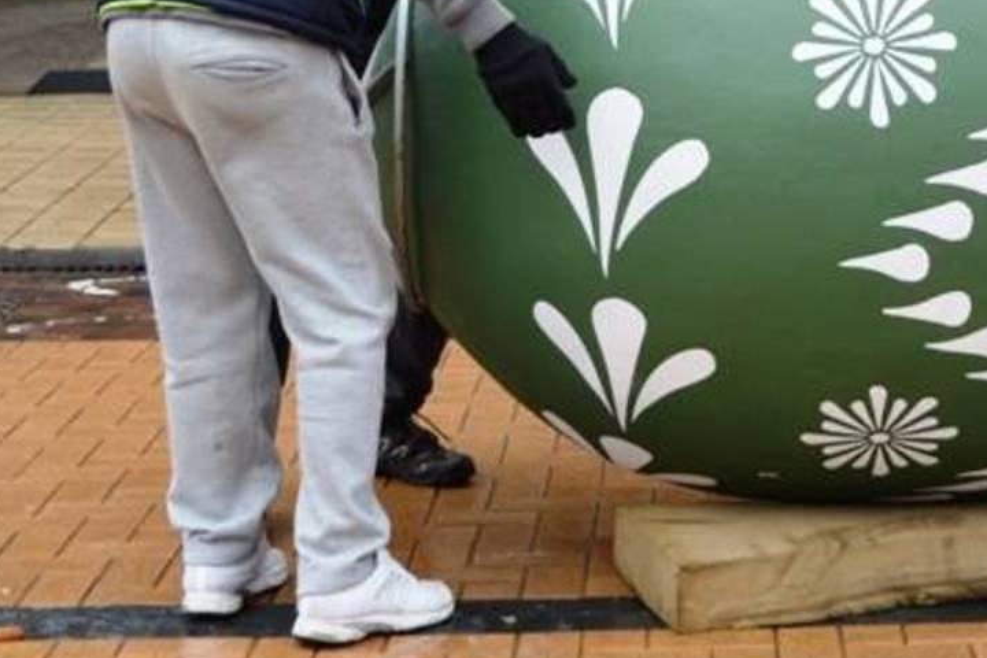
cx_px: 913
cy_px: 30
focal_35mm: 93
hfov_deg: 21.4
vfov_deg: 14.5
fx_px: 2550
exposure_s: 1/125
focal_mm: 31
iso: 100
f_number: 5.6
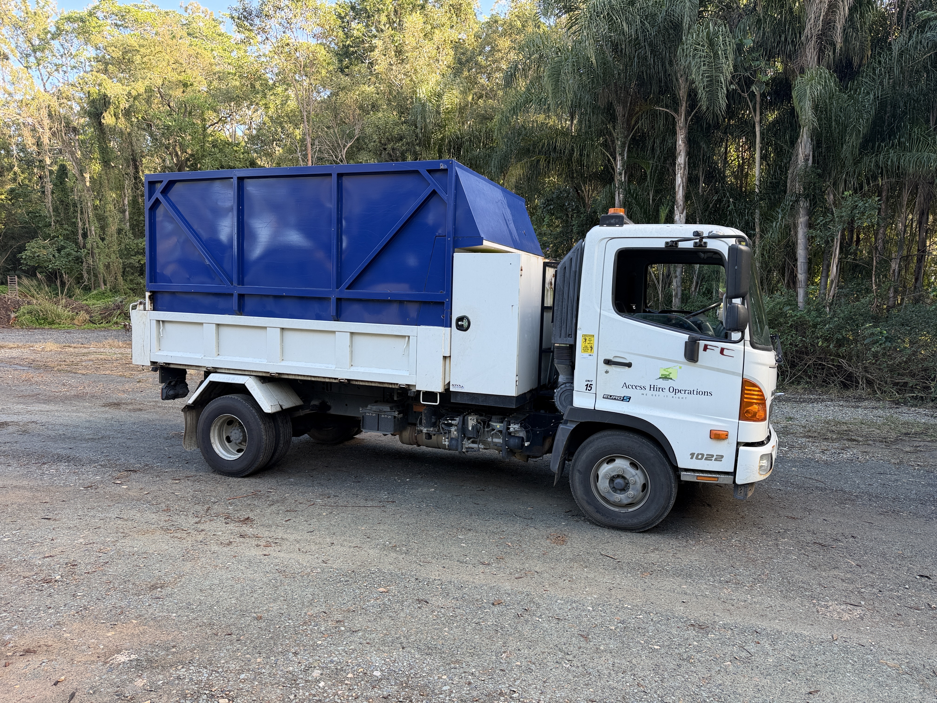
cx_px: 468
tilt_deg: -6.9
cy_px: 352
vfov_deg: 56.8
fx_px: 650
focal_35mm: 24
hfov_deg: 71.6
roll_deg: +0.8
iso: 64
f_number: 1.78
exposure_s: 1/155
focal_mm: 6.76
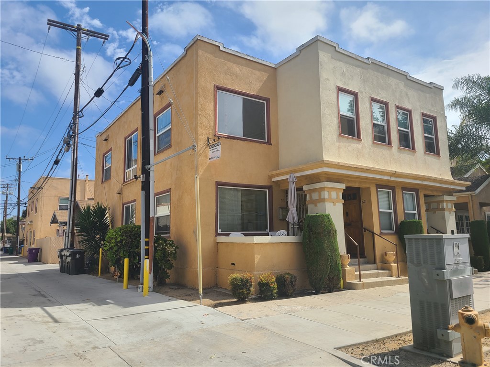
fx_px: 368
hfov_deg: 67.3
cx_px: 245
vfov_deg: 53.1
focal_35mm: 26
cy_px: 184
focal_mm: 5.4
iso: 40
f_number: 1.8
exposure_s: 1/2308
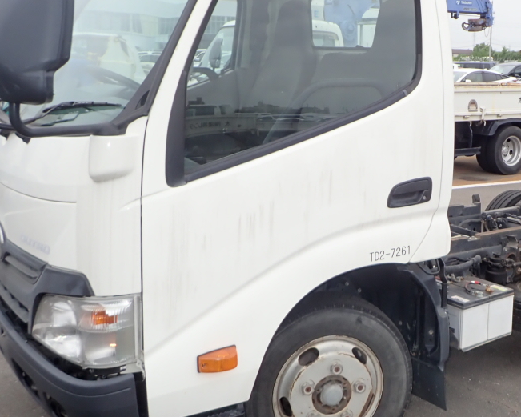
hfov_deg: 37.4
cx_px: 419
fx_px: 740
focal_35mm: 48
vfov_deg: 31.2
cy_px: 130
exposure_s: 1/640
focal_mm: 4.5
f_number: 2.8
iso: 100
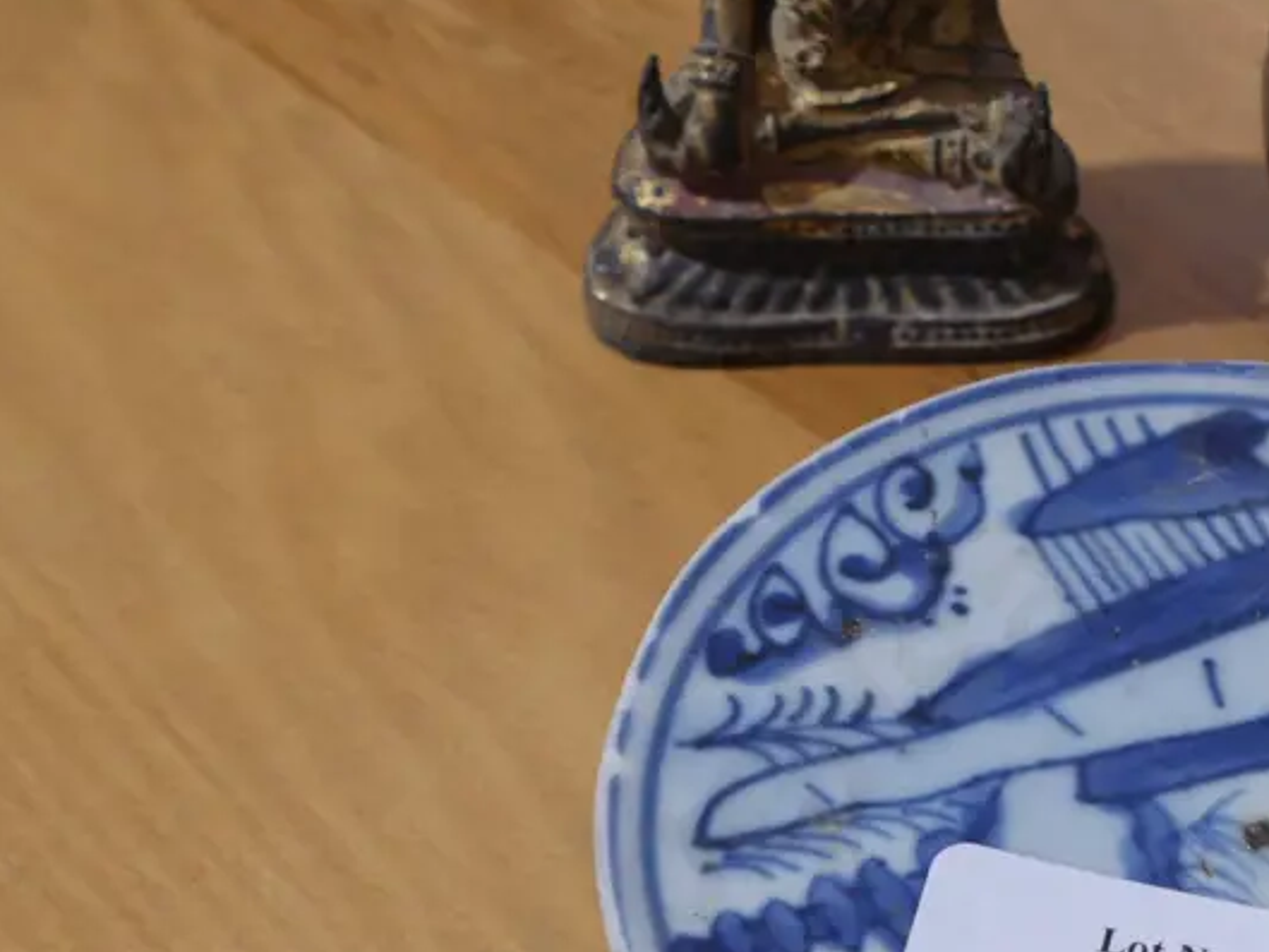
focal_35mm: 120
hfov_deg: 16.2
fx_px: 4400
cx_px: 1149
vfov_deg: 12.4
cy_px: 513
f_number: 5.4
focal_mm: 31
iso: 1250
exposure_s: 1/80
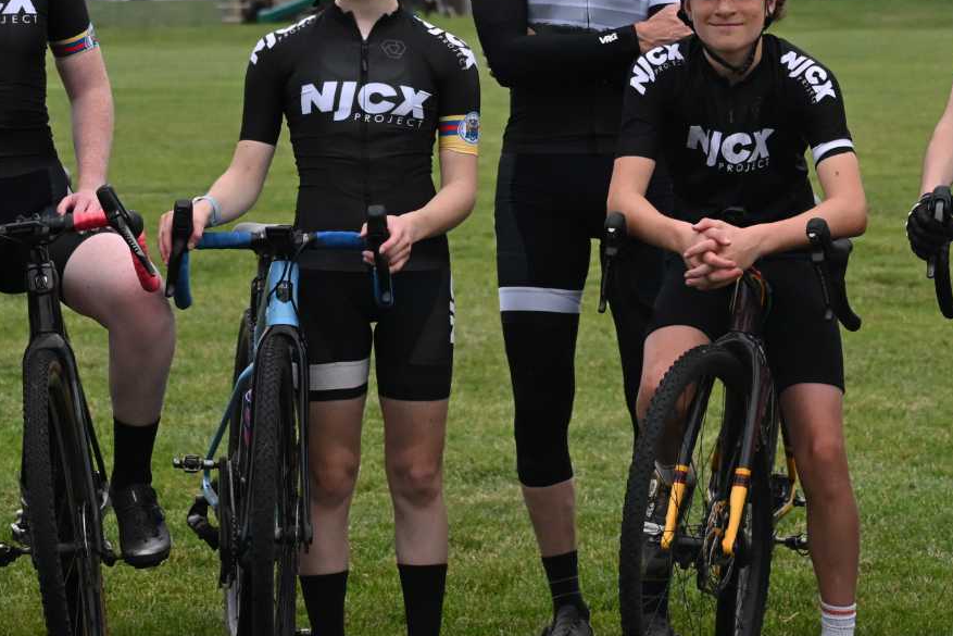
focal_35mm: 197
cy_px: 53
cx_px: 569
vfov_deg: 7.0
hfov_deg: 10.4
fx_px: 5216
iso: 1600
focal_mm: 60
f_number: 4.8
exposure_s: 1/640
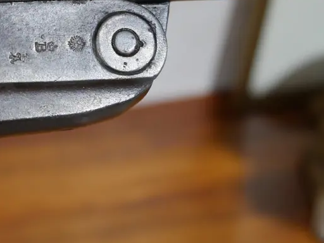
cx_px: 30
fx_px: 786
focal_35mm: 84
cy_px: 63
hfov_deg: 22.7
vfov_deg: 17.5
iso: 500
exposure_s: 1/60
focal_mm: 21
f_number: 4.6
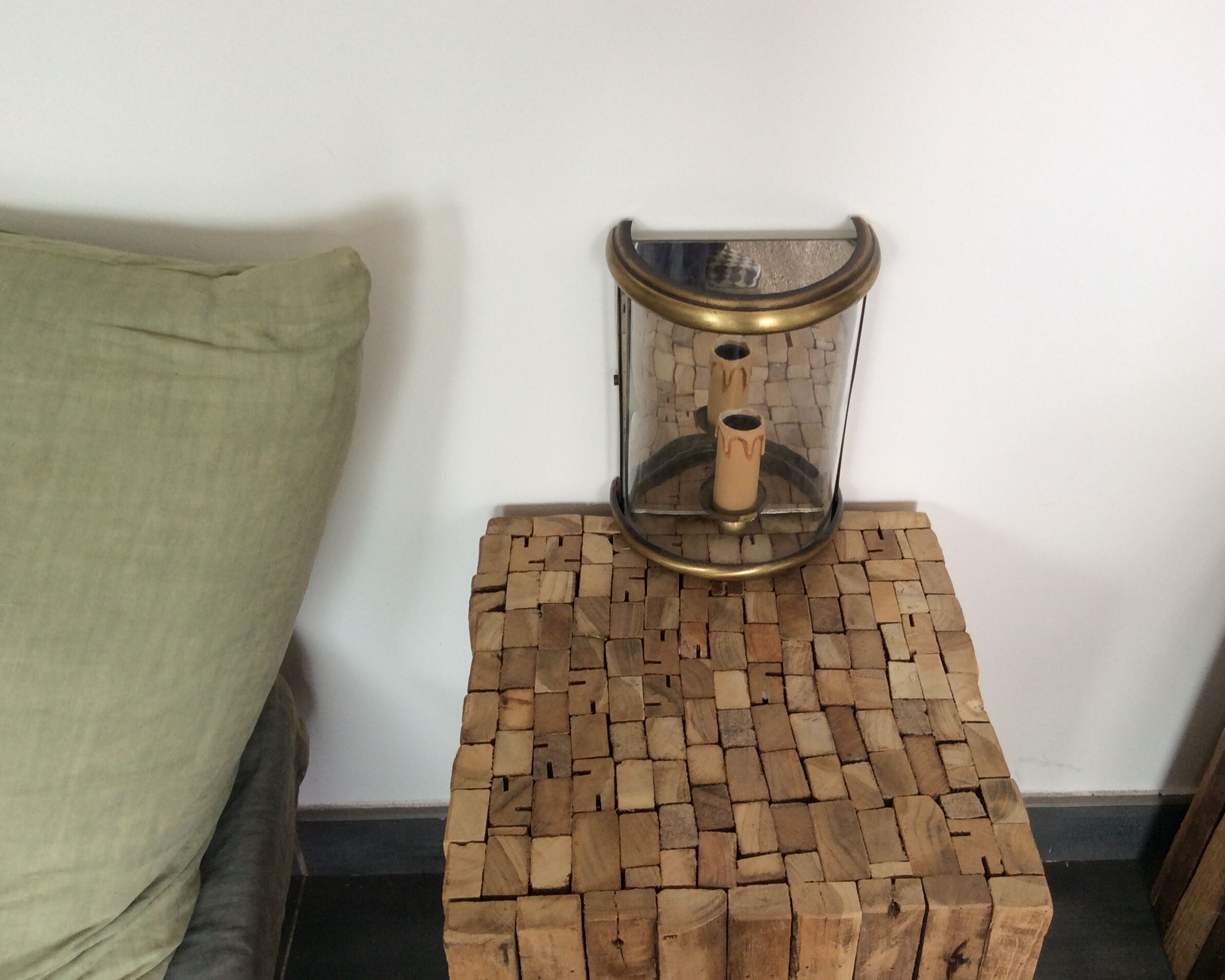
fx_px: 1233
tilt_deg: -39.7
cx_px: 651
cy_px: 496
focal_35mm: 34
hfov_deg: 52.8
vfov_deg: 43.4
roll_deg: +2.7
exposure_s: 1/33
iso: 32
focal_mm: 3.3
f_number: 2.4
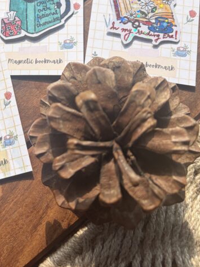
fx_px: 339
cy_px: 47
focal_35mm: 44
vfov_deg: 40.8
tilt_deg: -73.6
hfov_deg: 32.0
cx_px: 38
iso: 50
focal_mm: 5.96
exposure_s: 1/2451
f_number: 1.6
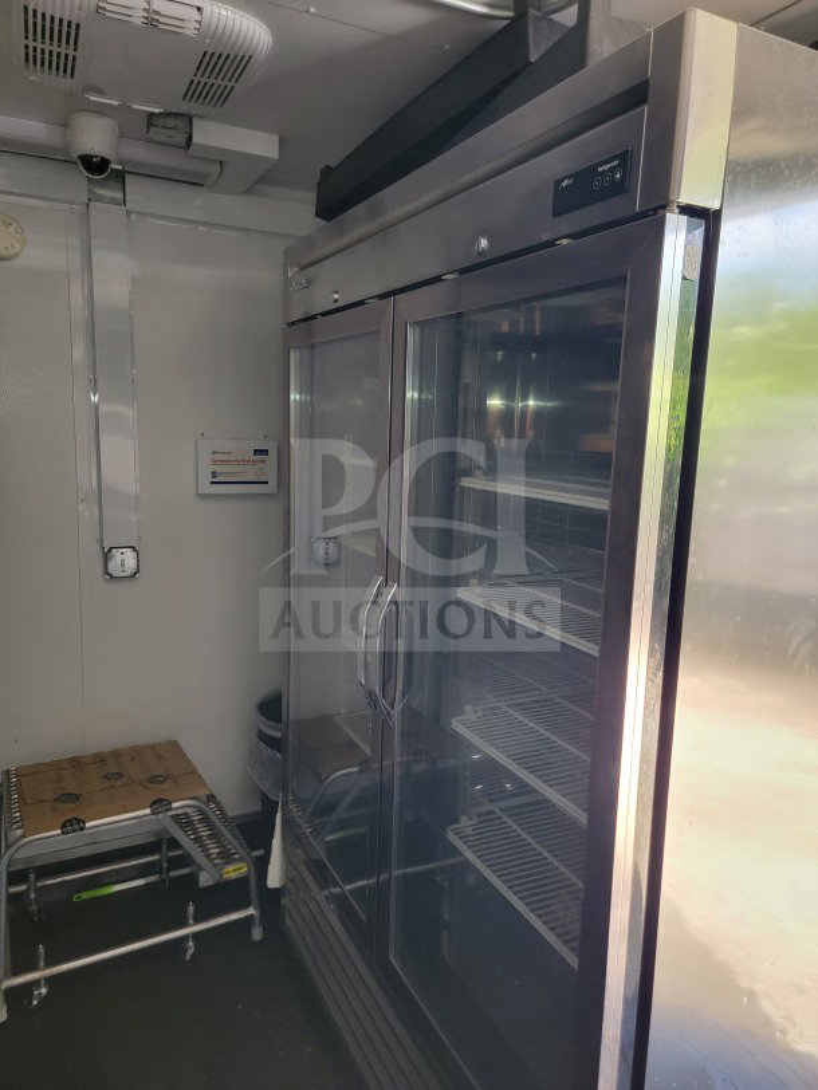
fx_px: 756
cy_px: 545
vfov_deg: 71.6
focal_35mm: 24
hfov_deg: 56.8
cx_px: 409
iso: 250
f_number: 1.8
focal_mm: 6.7
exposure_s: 1/120
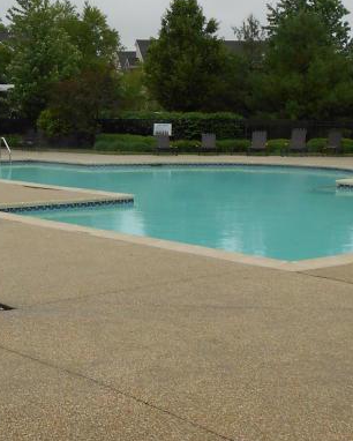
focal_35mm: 68
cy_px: 174
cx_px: 59
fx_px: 887
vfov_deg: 27.8
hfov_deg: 22.1
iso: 80
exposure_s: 1/400
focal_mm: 4.6
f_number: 3.2
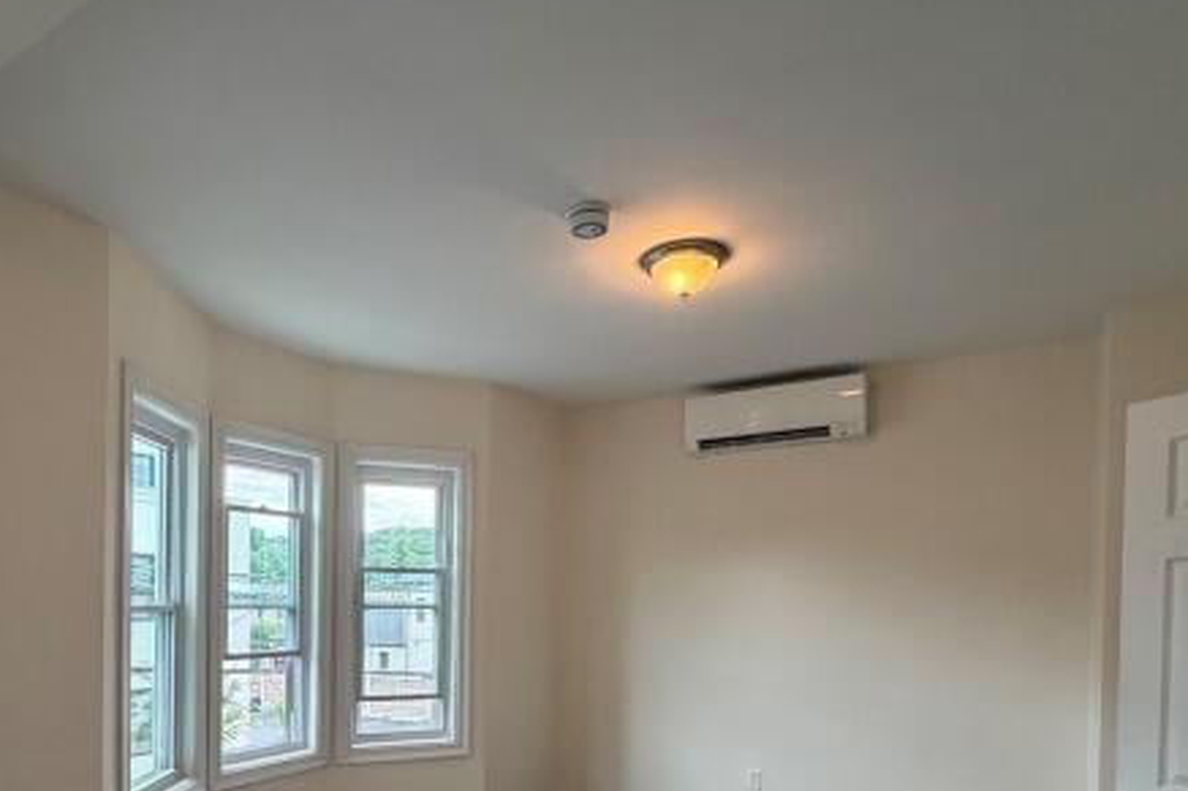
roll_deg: +0.6
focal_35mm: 24
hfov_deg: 72.7
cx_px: 457
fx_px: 792
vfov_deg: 50.5
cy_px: 612
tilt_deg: -1.6
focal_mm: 2.22
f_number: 2.2
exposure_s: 1/120
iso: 200
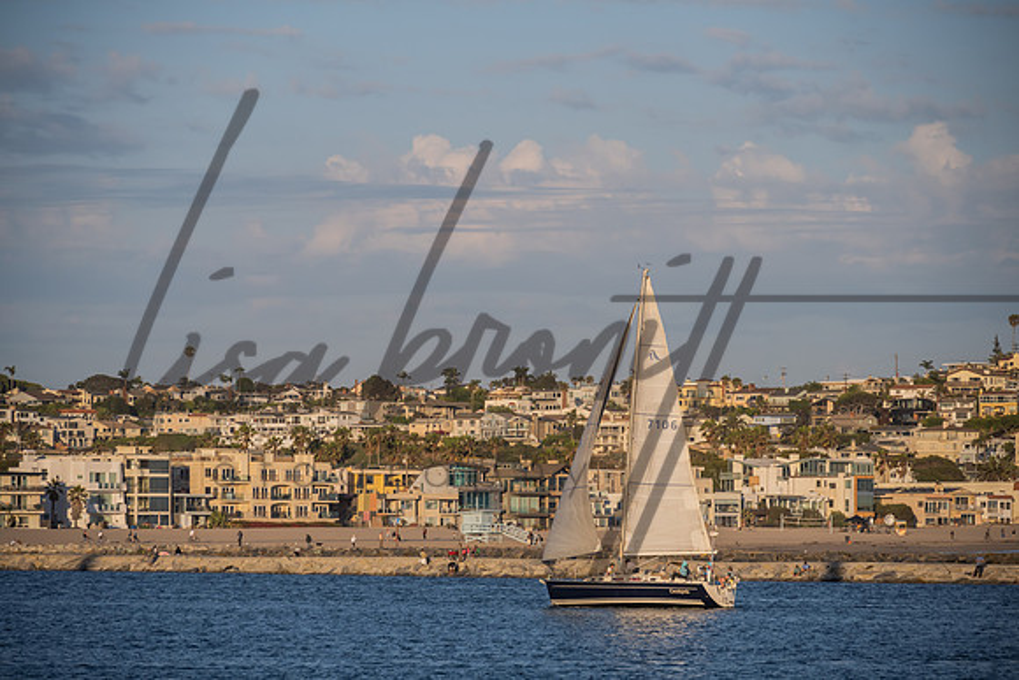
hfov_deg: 11.7
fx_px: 4954
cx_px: 510
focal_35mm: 175
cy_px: 340
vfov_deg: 7.9
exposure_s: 1/1600
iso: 320
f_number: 6.3
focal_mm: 175
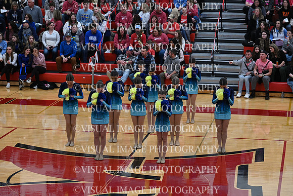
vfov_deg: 11.4
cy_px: 98
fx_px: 977
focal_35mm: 120
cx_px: 146
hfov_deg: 17.1
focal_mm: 120
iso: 4000
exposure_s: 1/400
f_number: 4
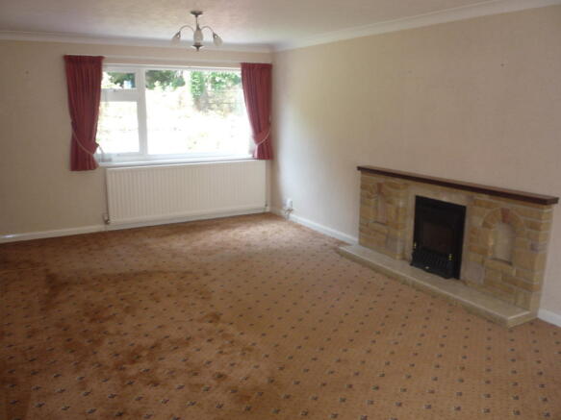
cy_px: 210
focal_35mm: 30
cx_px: 280
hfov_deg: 60.0
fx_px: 486
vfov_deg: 46.8
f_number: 3.3
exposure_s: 1/30
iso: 100
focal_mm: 5.2
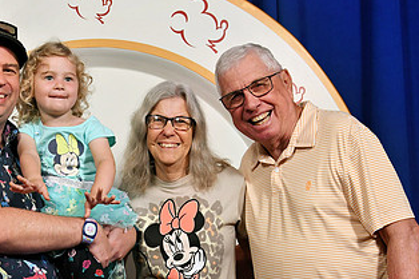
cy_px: 252
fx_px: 1291
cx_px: 105
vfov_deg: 12.2
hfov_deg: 18.3
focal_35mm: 111
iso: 1000
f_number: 7.1
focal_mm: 40
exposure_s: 1/125
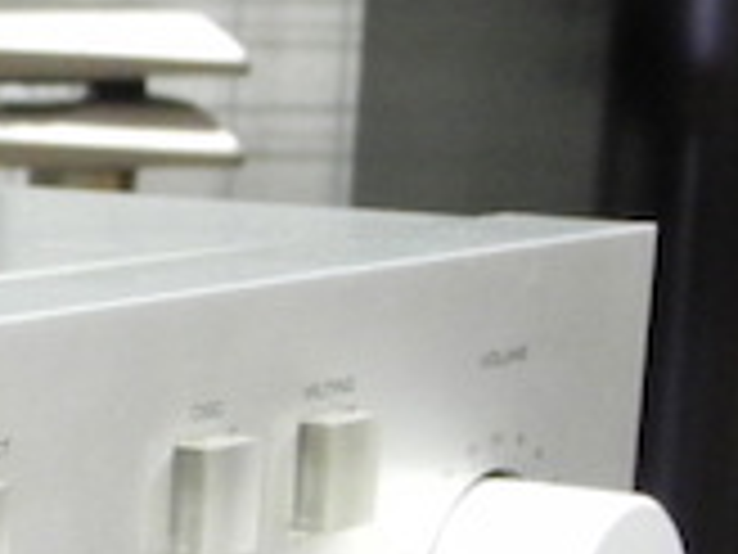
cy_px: 748
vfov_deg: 7.2
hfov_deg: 8.7
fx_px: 4371
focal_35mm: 205
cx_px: -1094
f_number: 3.2
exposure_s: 1/18.6
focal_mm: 7.4
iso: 400
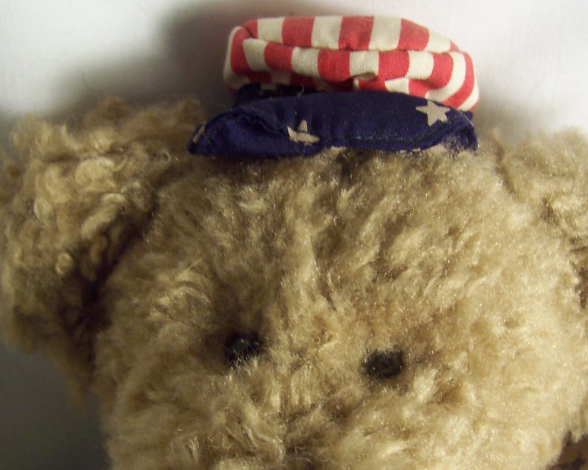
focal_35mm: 56
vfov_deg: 27.0
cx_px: 322
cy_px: 303
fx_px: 974
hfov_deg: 33.6
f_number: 2.8
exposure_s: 1/90
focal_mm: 5.6
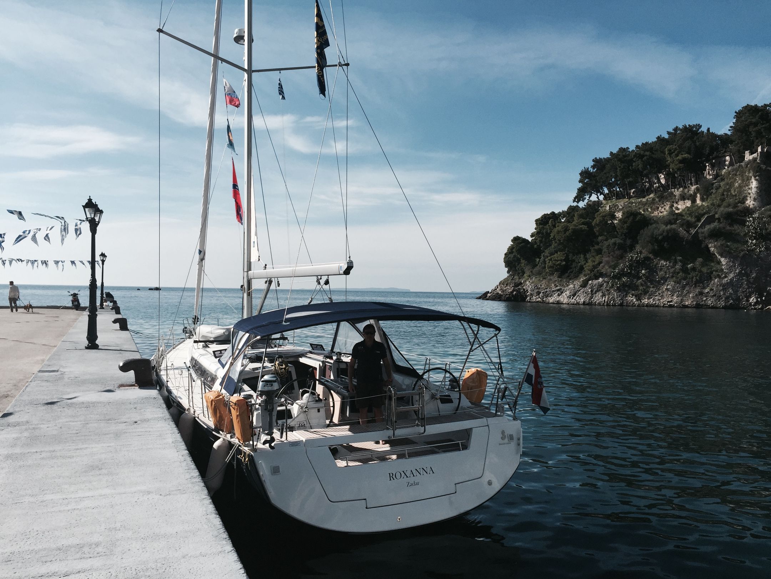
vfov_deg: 48.2
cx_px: 386
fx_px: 646
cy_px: 290
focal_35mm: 29
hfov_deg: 61.7
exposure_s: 1/3049
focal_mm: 4.15
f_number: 2.2
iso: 32
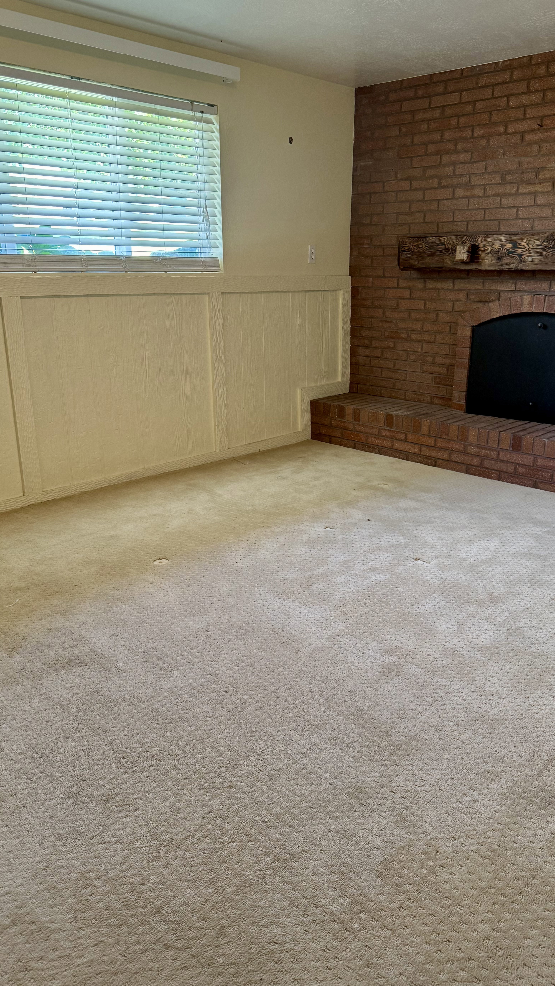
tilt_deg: -17.9
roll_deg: -0.1
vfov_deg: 69.9
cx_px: 311
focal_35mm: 27
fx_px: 706
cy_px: 487
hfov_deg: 42.8
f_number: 1.78
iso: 320
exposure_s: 1/60
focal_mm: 6.76
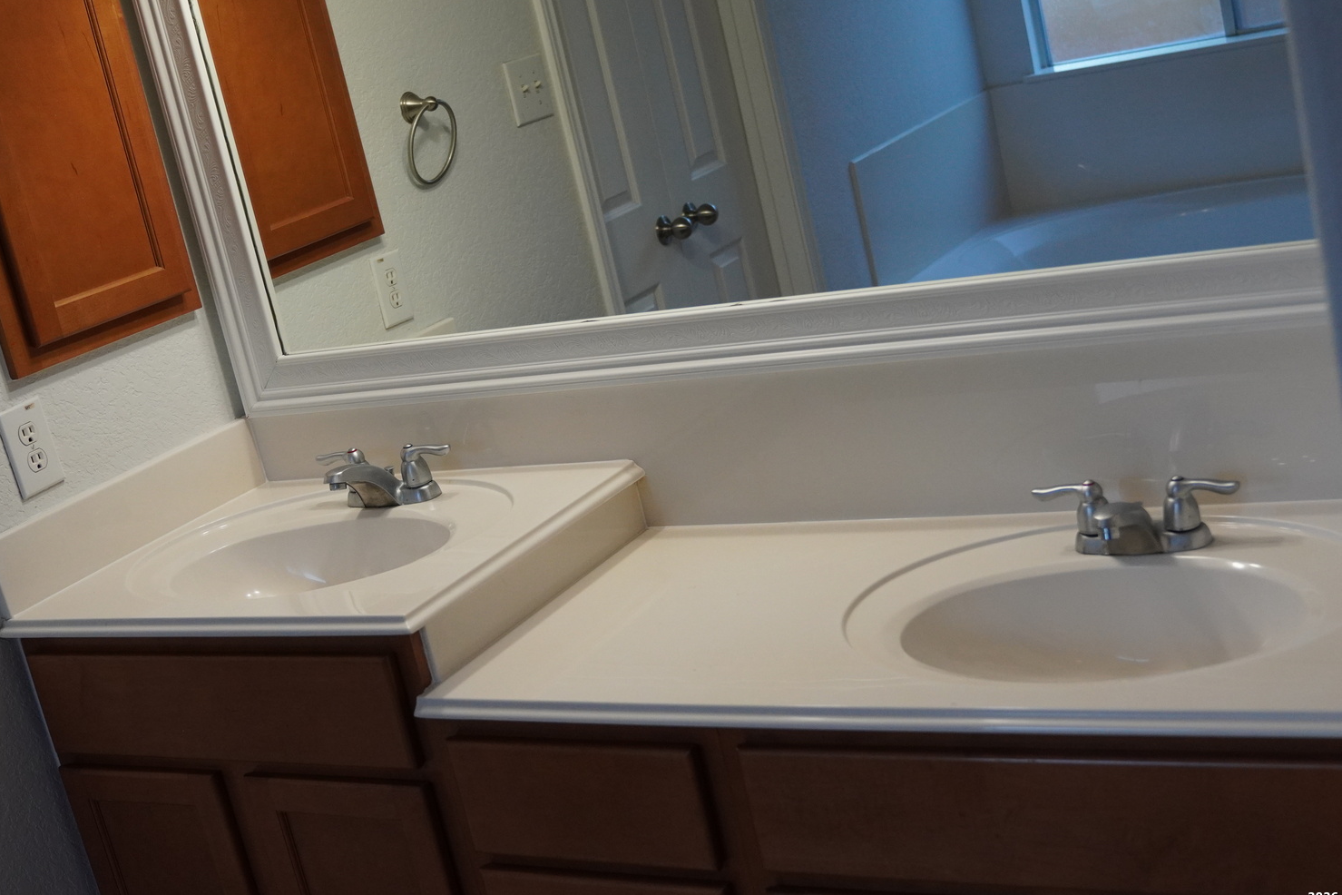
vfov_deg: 29.2
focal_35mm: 46
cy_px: 414
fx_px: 1715
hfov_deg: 42.7
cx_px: 669
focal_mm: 28
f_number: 2.8
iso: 1600
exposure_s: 1/640
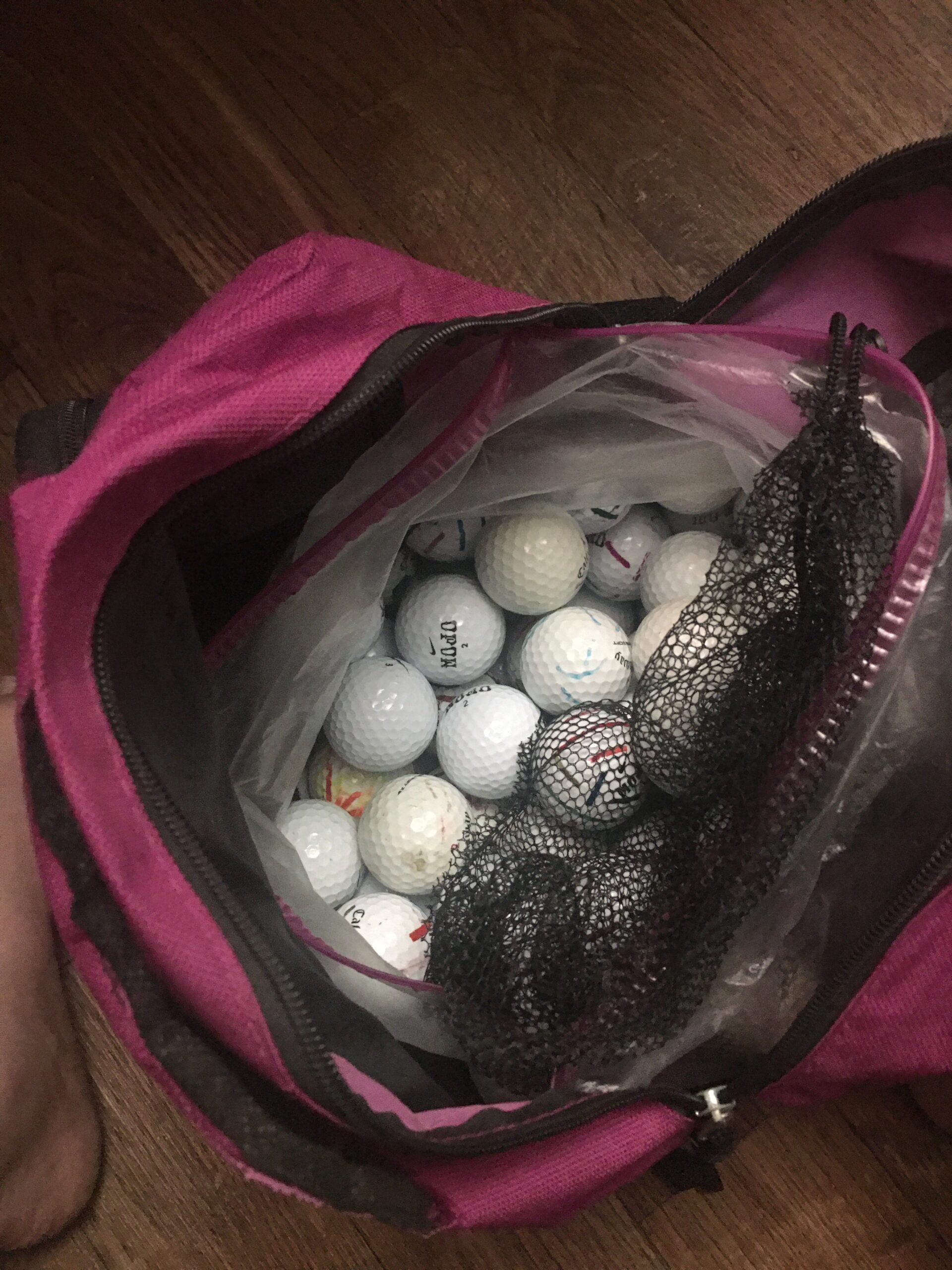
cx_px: 476
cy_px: 635
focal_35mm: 29
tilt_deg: -77.9
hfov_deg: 48.2
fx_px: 1063
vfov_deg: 61.7
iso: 80
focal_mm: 4.15
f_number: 2.2
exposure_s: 1/4
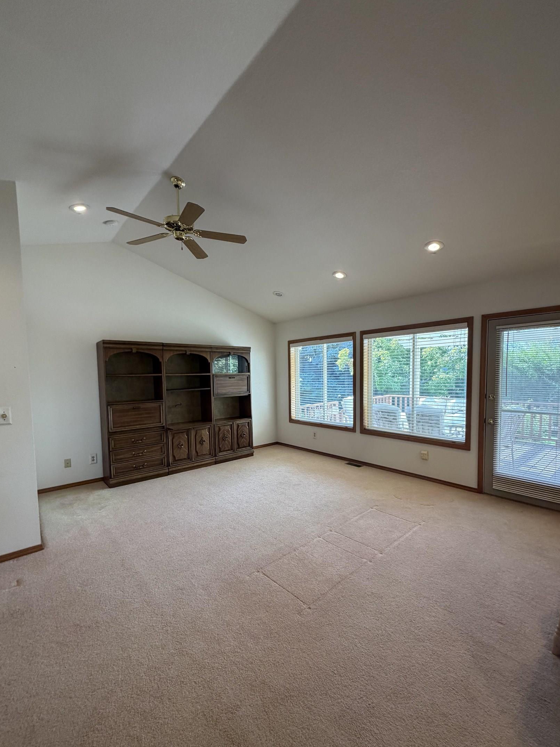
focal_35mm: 15
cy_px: 397
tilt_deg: -2.7
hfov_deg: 81.7
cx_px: 289
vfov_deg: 98.0
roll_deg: +2.0
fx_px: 323
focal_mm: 2.22
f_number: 2.2
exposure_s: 1/120
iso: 200
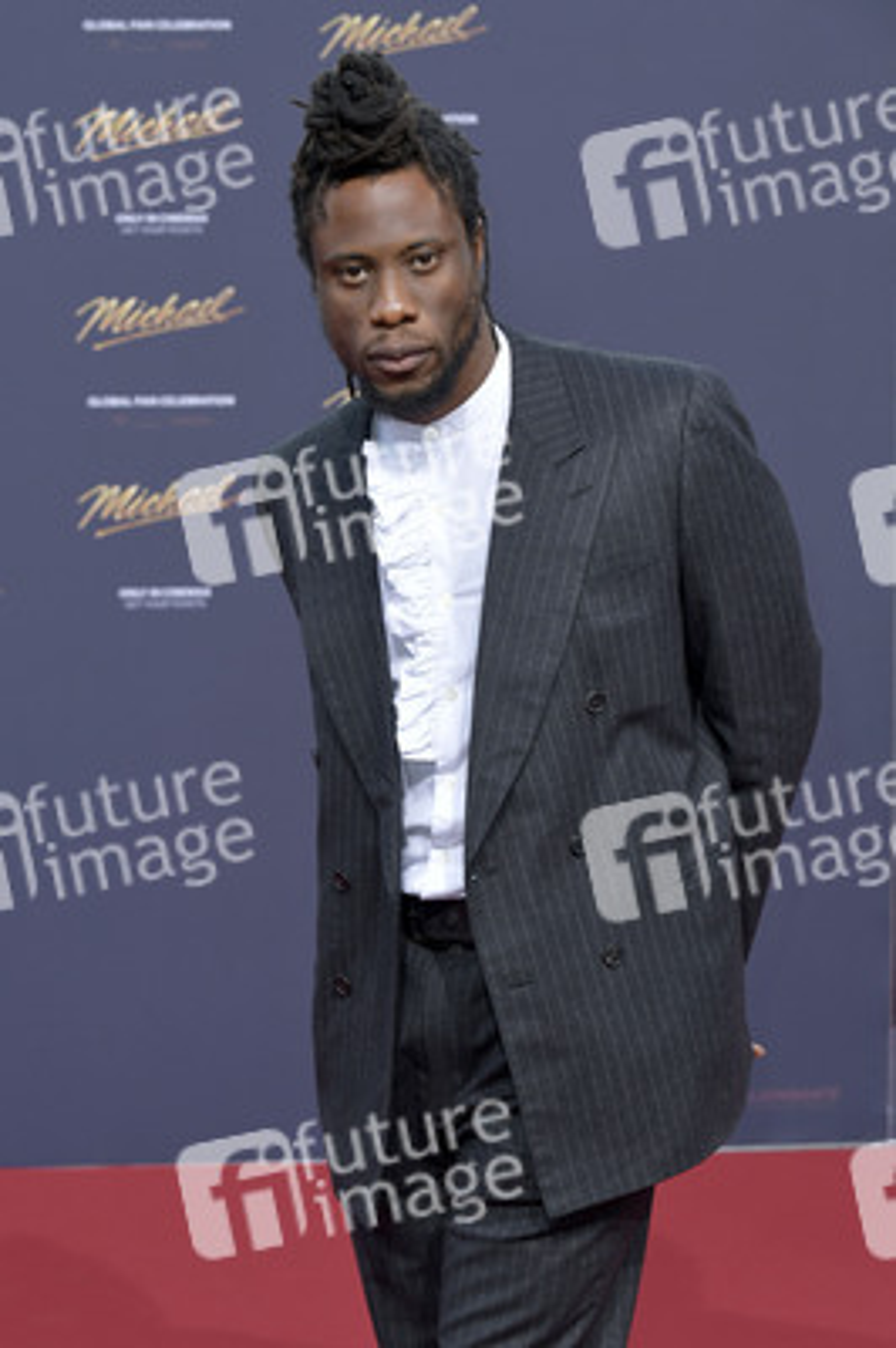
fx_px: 3553
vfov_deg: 21.5
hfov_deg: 14.4
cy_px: 674
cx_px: 448
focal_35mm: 95
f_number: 6.3
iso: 400
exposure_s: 1/200
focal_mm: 95
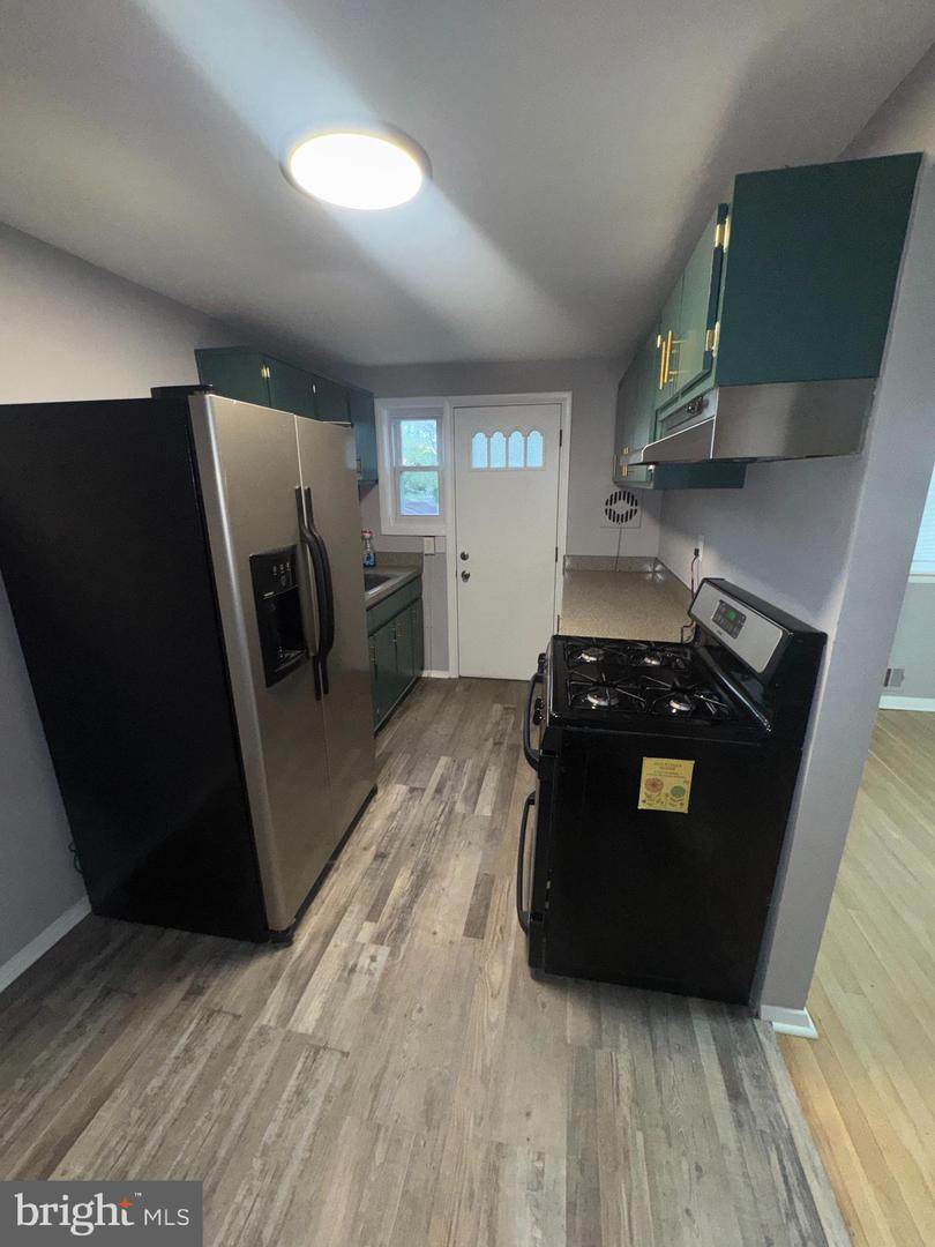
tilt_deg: -16.0
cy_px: 624
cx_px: 468
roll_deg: +1.3
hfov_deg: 85.7
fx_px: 504
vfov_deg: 102.1
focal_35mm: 14
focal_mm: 2.22
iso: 80
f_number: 2.2
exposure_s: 1/64
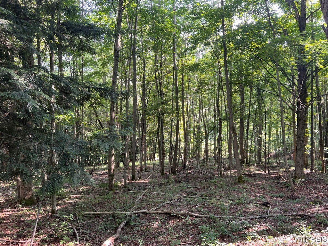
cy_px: 123
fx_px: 246
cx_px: 164
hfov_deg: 67.3
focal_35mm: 26
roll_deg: -1.2
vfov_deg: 53.1
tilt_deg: -1.9
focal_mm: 5.7
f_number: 1.5
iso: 125
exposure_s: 1/121
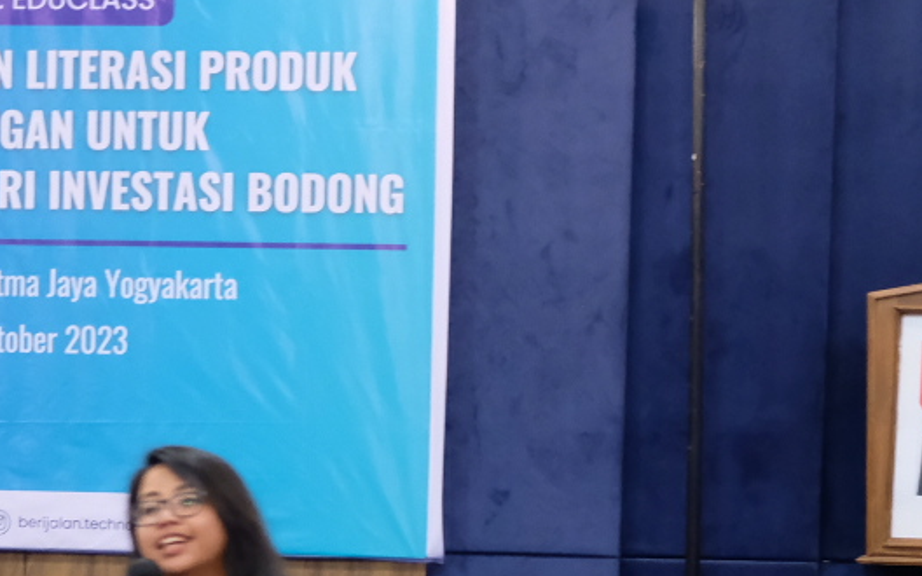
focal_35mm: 161
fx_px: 4046
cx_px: -75
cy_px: 599
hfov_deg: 12.8
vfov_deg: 8.1
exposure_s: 1/34
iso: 3200
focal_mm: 31.5
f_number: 4
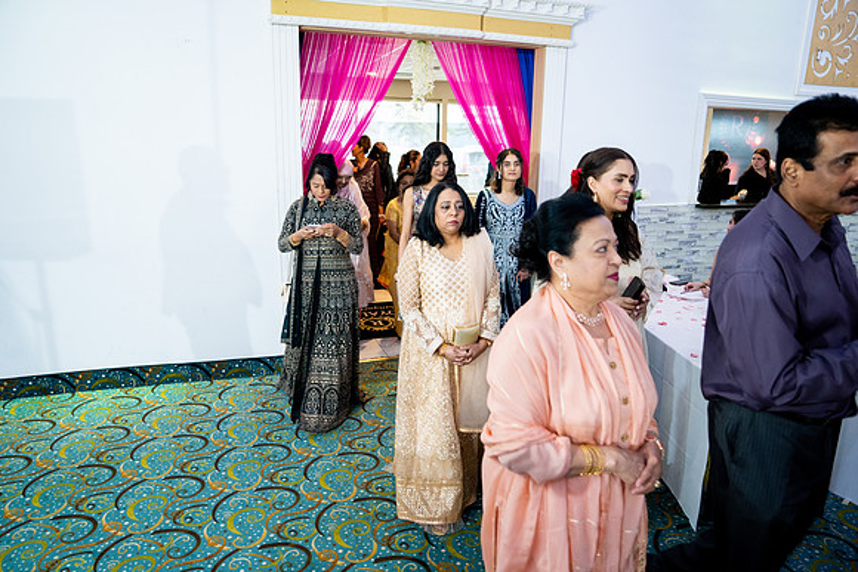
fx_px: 572
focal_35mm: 24
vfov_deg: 53.2
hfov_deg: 73.7
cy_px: 286
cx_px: 429
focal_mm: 24
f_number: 2.8
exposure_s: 1/125
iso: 1600
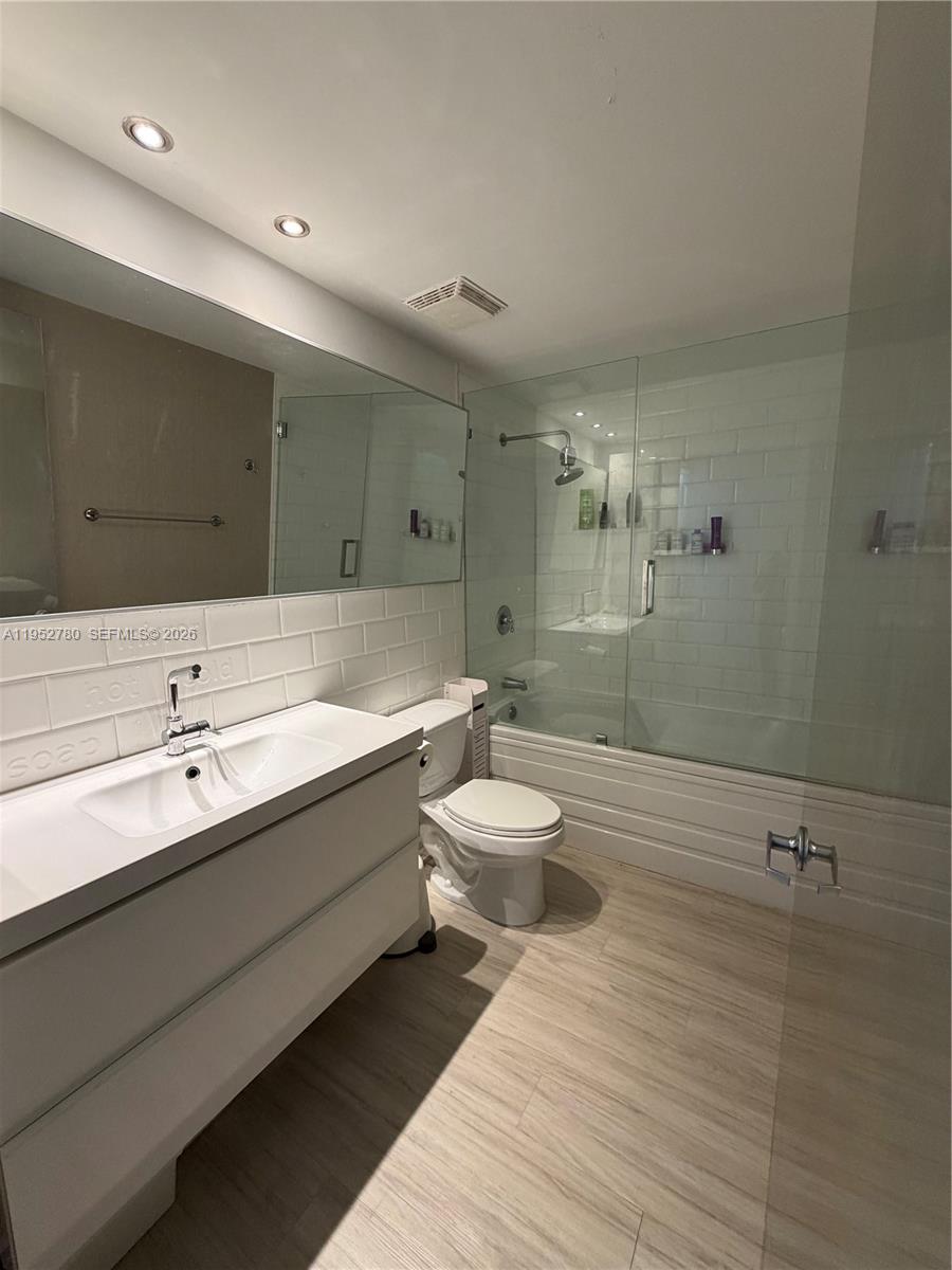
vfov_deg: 102.1
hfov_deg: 85.7
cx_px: 476
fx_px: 513
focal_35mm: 14
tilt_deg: -8.6
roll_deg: +0.9
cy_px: 635
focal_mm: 2.22
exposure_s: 1/60
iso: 200
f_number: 2.2
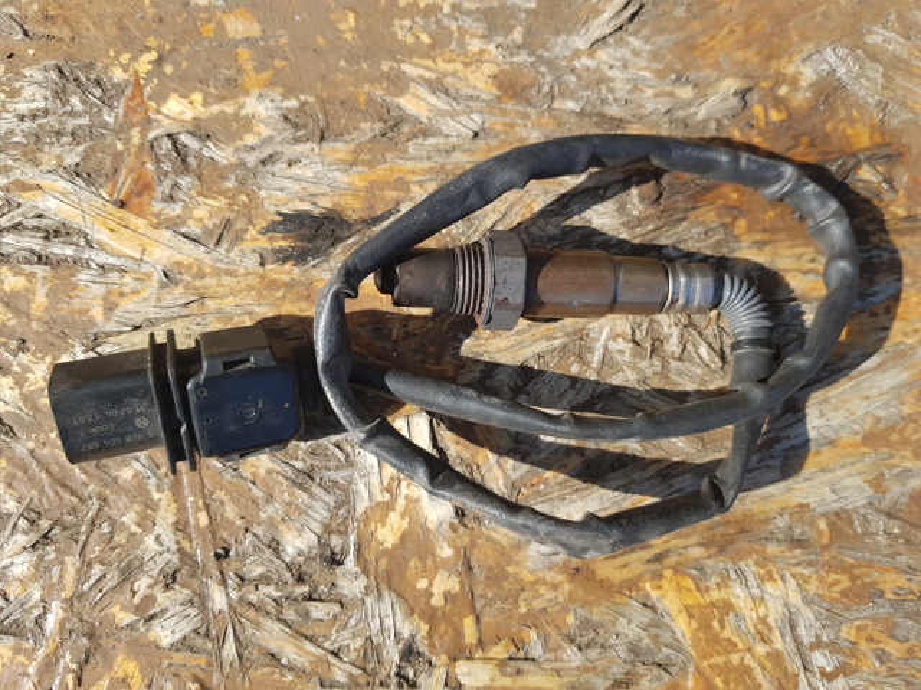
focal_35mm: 26
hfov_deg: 67.3
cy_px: 345
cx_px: 460
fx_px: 691
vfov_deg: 53.0
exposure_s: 1/1068
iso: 40
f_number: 1.7
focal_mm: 4.2
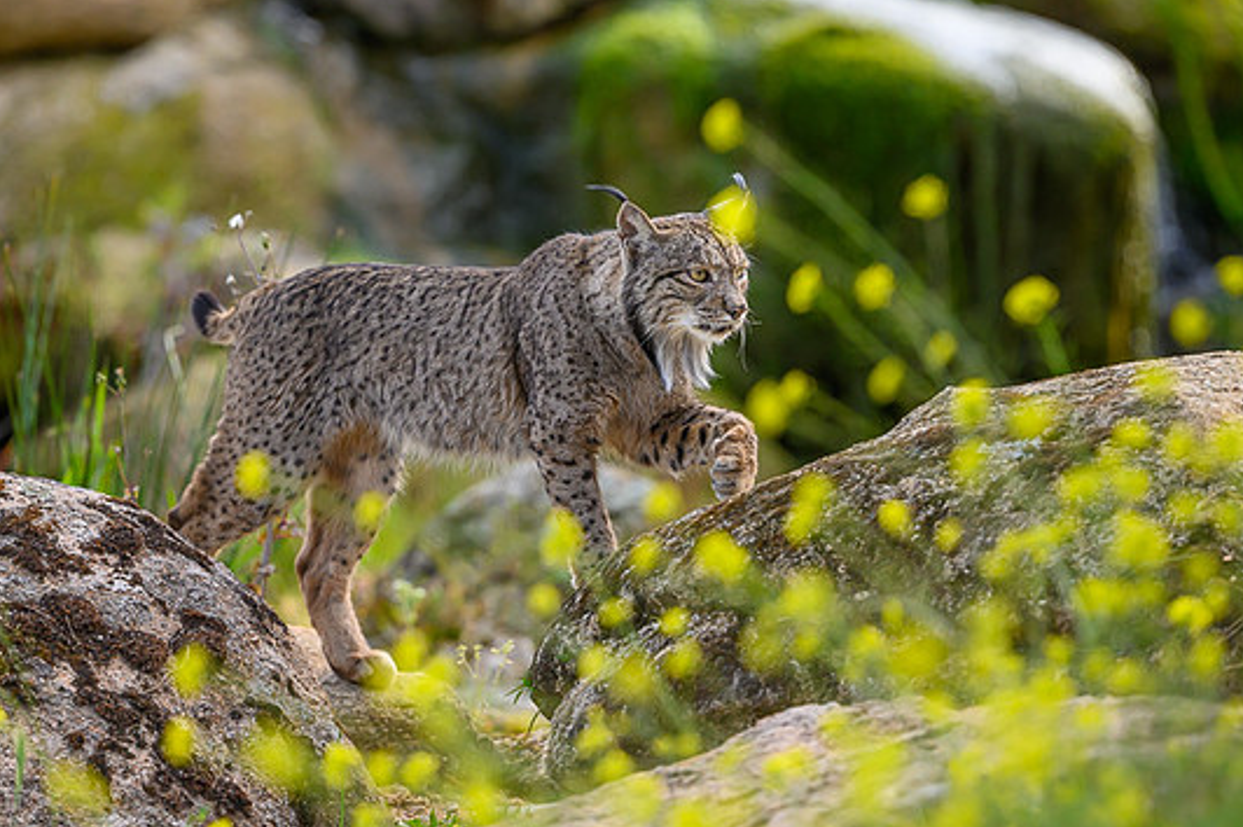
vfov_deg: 2.8
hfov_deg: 4.2
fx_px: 17046
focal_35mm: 494
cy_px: 409
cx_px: 613
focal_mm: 400
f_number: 4
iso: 800
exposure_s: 1/2000
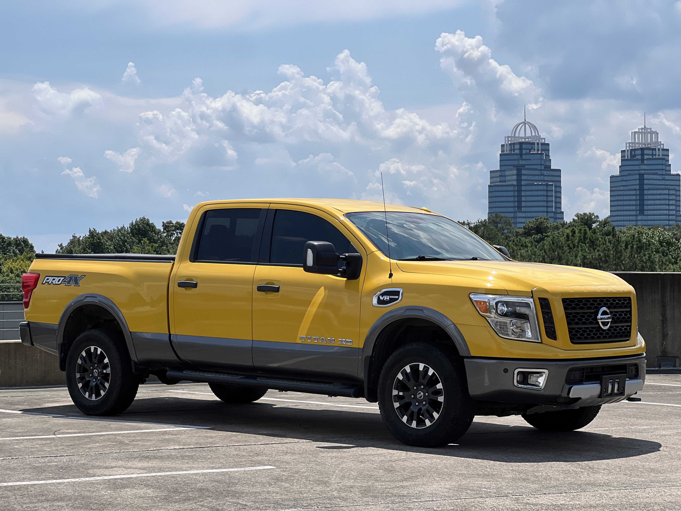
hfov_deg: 25.3
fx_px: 1515
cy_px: 256
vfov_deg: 19.1
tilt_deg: +1.9
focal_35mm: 77
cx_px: 340
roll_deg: +1.0
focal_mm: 9
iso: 32
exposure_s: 1/1233
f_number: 2.8
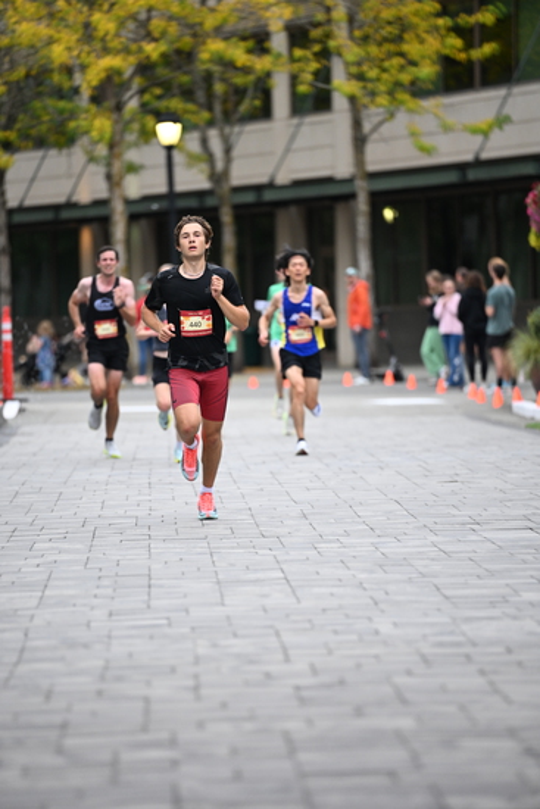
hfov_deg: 6.9
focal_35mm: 200
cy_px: 404
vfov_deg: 10.3
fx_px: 4497
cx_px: 270
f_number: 2.8
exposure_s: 1/1250
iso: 1600
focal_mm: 200
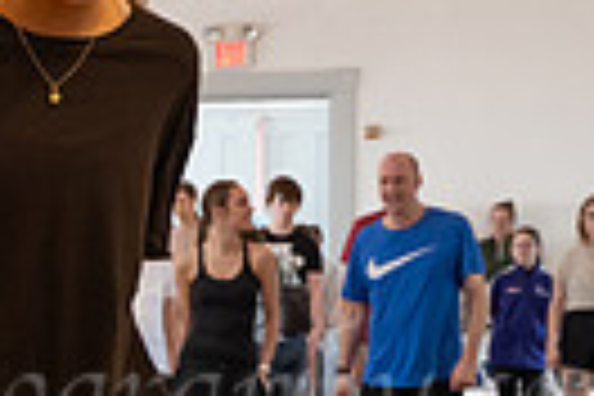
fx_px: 2854
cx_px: -321
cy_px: 523
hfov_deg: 11.4
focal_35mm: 173
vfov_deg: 7.8
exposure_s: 1/200
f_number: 4
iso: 1600
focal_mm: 32.5
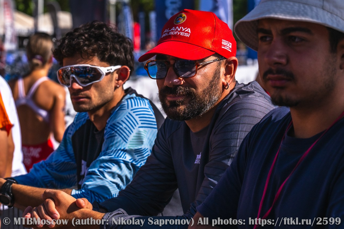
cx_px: 172
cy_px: 114
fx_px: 1003
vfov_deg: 13.0
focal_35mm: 105
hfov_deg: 19.5
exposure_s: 1/5000
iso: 320
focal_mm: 70
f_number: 5
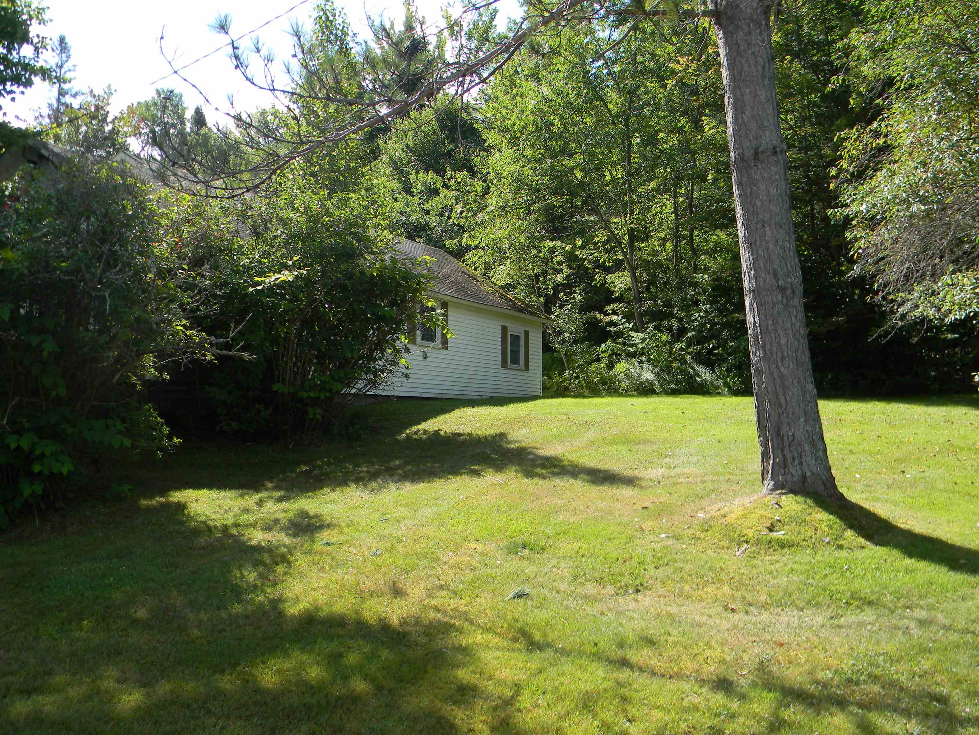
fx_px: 1018
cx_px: 490
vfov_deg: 39.7
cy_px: 368
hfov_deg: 51.4
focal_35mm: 36
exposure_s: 1/297
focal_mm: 6.4
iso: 80
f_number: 3.7
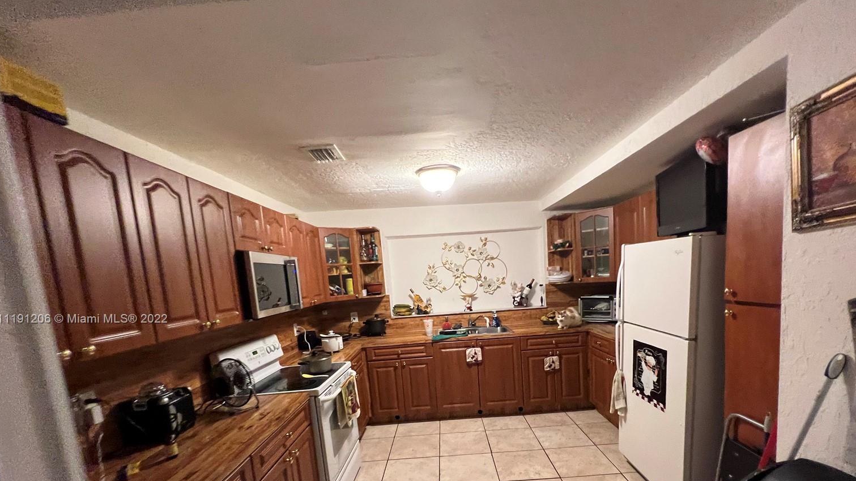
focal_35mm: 15
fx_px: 340
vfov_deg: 68.6
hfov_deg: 103.0
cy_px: 320
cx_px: 440
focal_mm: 1.57
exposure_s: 1/60
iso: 500
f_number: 1.8
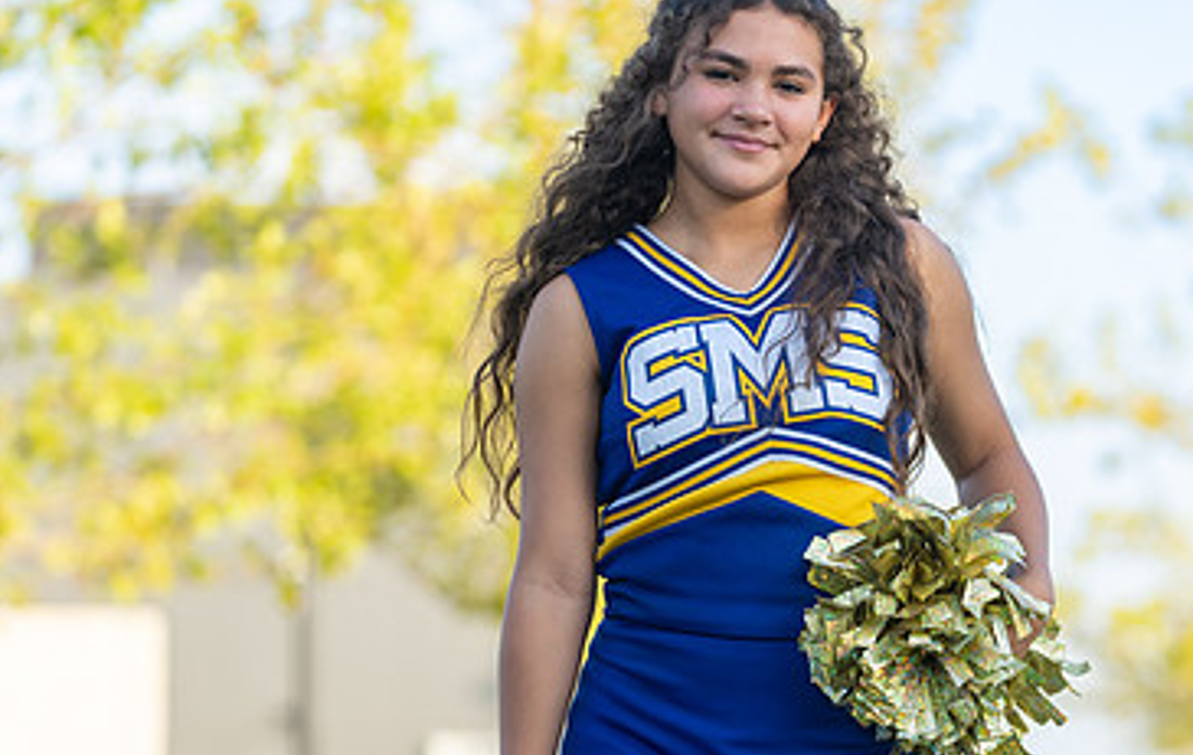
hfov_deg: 12.3
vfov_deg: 7.8
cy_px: 420
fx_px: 5547
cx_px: 778
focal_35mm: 170
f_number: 2.8
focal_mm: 99
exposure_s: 1/400
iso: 100
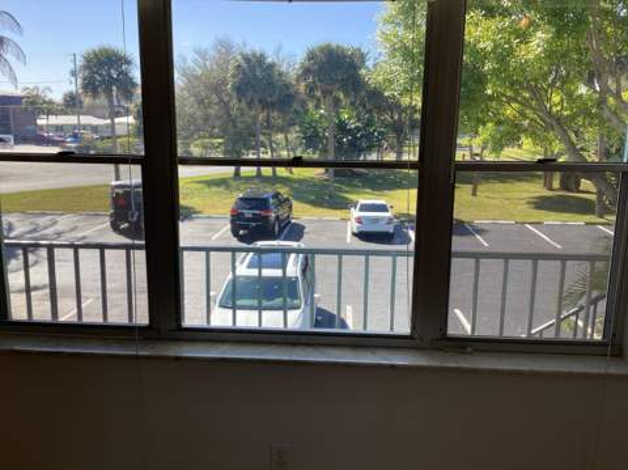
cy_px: 235
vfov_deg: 45.4
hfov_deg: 58.4
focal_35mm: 31
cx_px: 314
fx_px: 562
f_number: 2.4
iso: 25
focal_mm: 3.3
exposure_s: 1/367
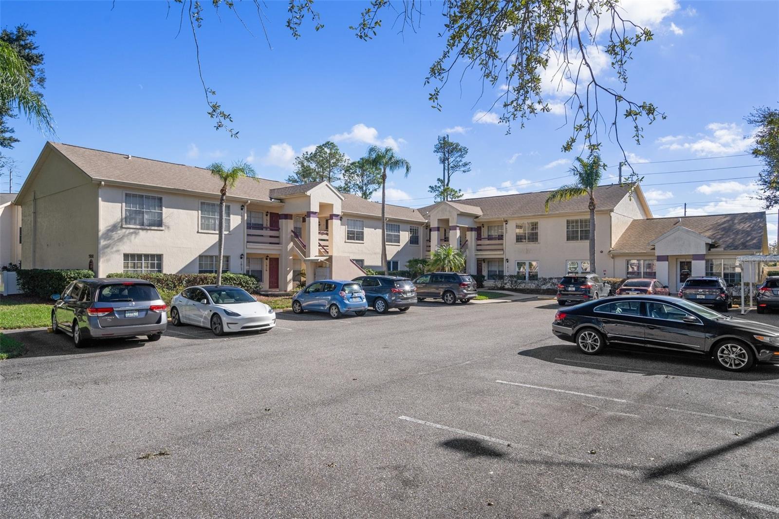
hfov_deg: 81.2
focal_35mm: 21
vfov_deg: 59.5
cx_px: 390
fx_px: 454
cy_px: 260
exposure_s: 1/250
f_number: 8
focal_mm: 21
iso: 320
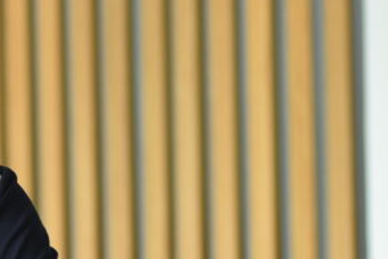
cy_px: 160
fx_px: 3927
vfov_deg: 3.8
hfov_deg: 5.6
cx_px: -78
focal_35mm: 364
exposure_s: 1/320
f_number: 3.2
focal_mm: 92
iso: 1600
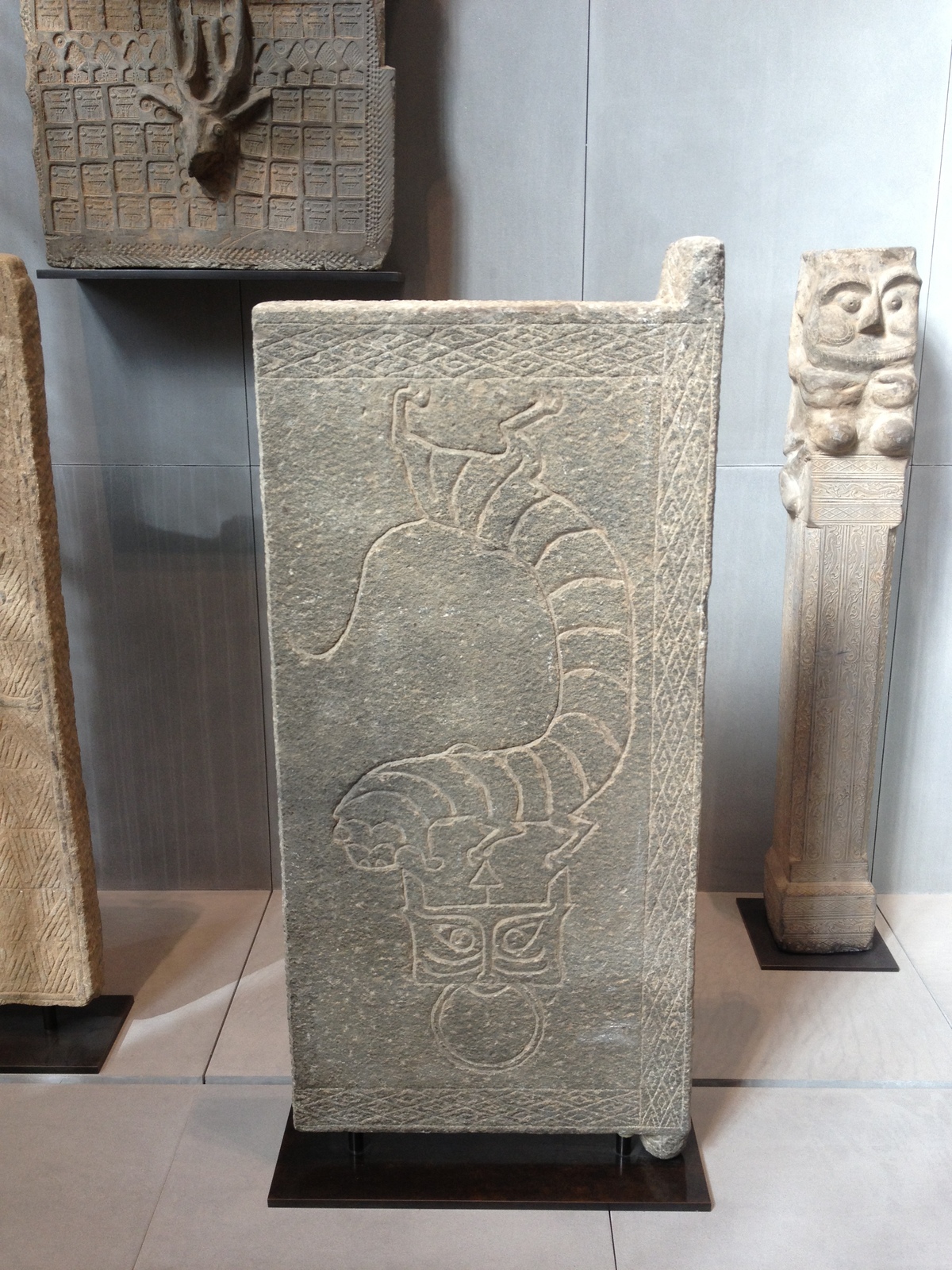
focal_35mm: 35
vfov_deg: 52.6
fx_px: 1283
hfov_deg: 40.7
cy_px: 635
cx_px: 476
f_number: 2.4
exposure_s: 1/30
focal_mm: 4.28
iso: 50
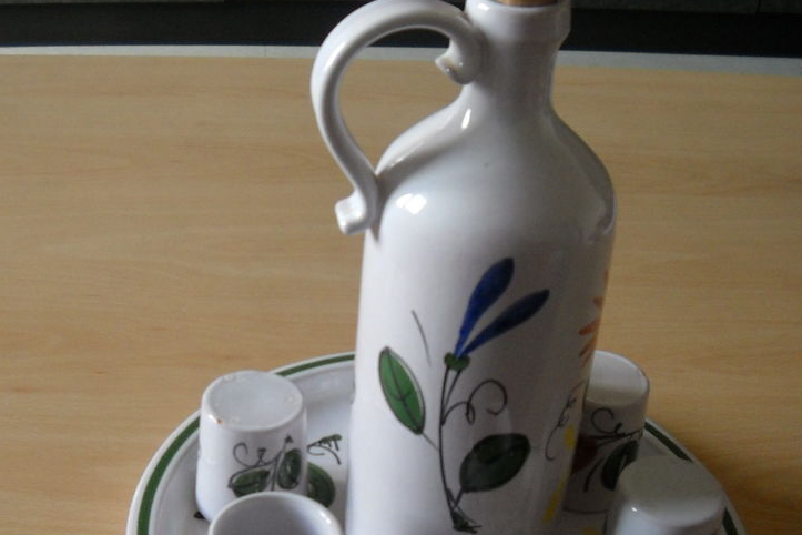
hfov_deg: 33.7
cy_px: 366
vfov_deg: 22.9
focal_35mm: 59
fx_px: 1314
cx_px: 281
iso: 308
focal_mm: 6.72
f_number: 3.1
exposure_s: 1/60
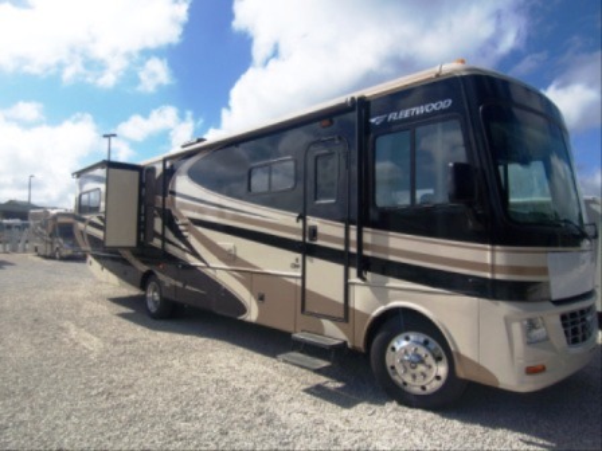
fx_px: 400
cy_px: 226
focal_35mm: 23
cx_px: 301
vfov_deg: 58.9
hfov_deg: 73.9
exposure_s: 1/500
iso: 64
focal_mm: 3.8
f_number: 5.6
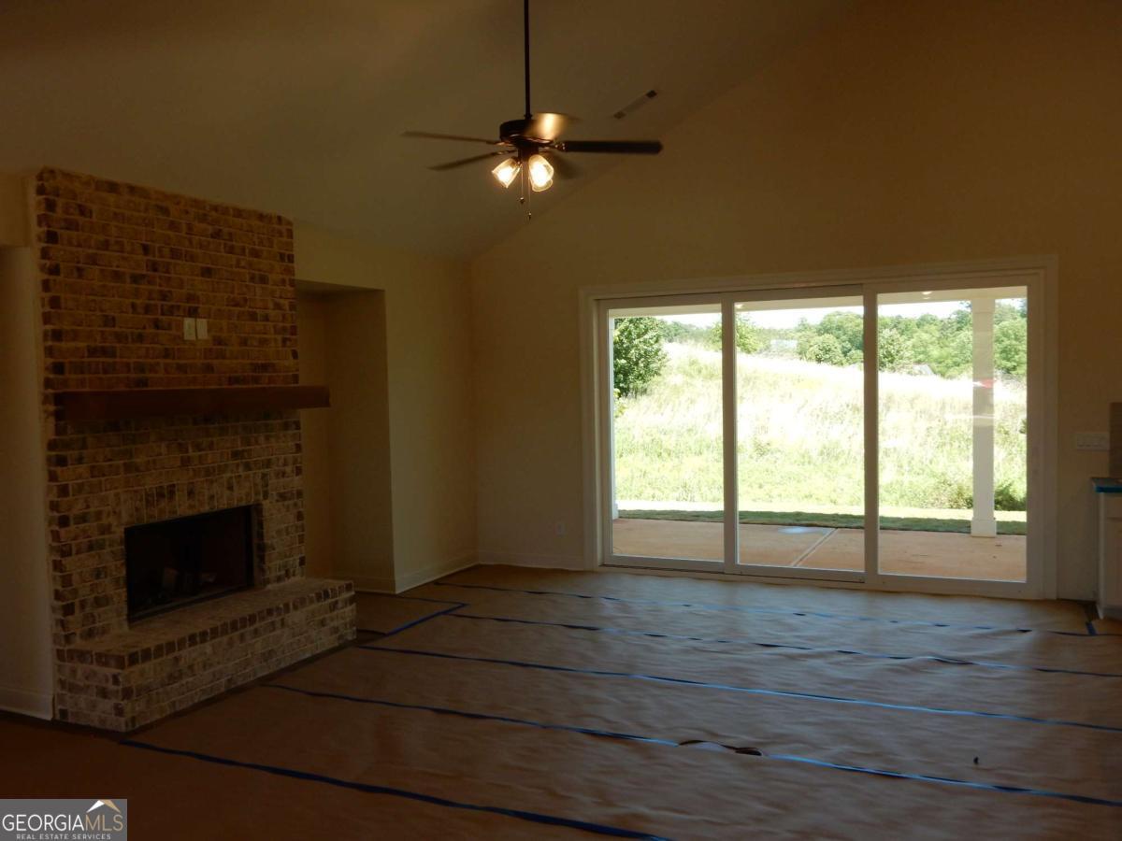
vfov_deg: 46.8
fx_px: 972
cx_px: 561
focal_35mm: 30
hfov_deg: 60.0
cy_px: 420
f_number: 4
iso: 125
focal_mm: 5.4
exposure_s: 1/100
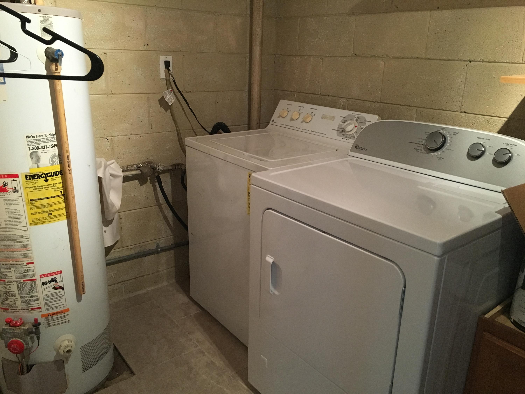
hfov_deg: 61.7
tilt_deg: -17.5
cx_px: 262
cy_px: 197
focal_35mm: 29
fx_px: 440
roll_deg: -1.3
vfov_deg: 48.2
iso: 200
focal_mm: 4.15
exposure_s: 1/30
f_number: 2.2
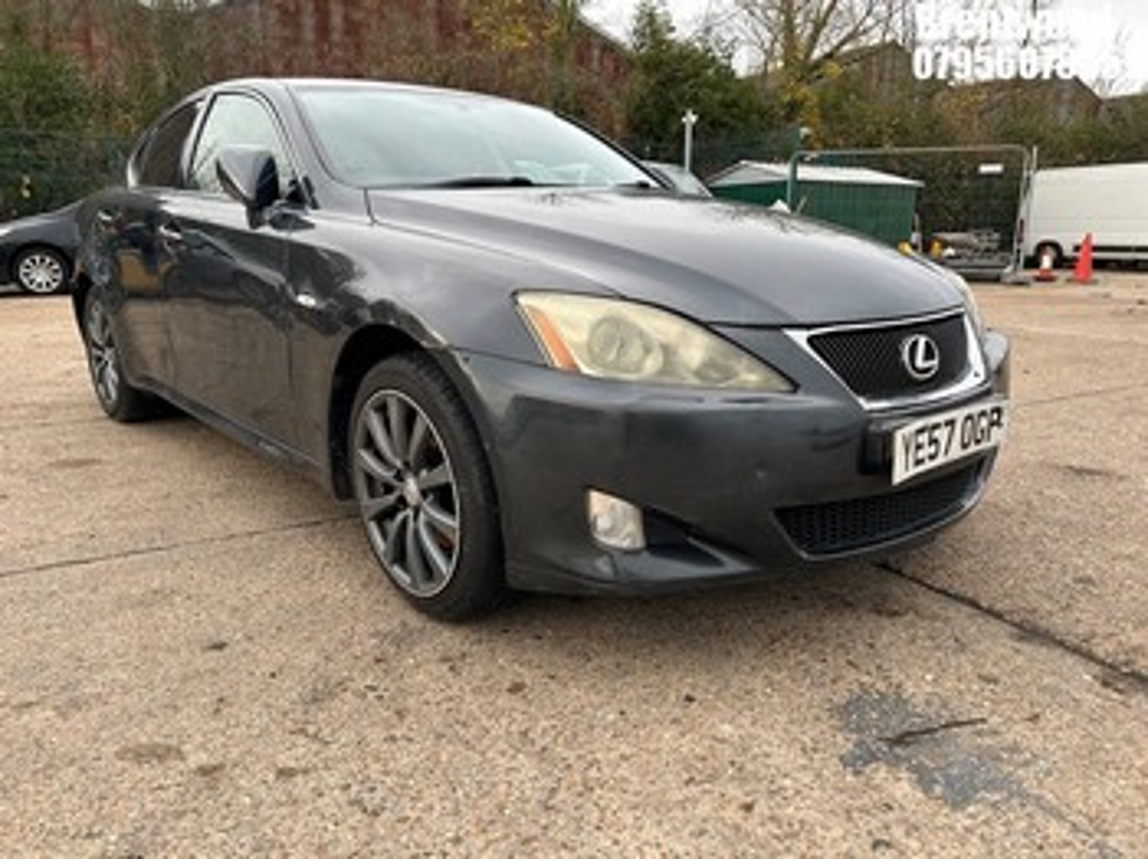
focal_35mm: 26
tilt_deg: -13.3
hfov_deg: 67.3
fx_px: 862
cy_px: 430
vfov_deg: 53.0
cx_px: 574
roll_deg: -0.1
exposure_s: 1/121
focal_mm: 5.7
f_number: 1.5
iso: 40
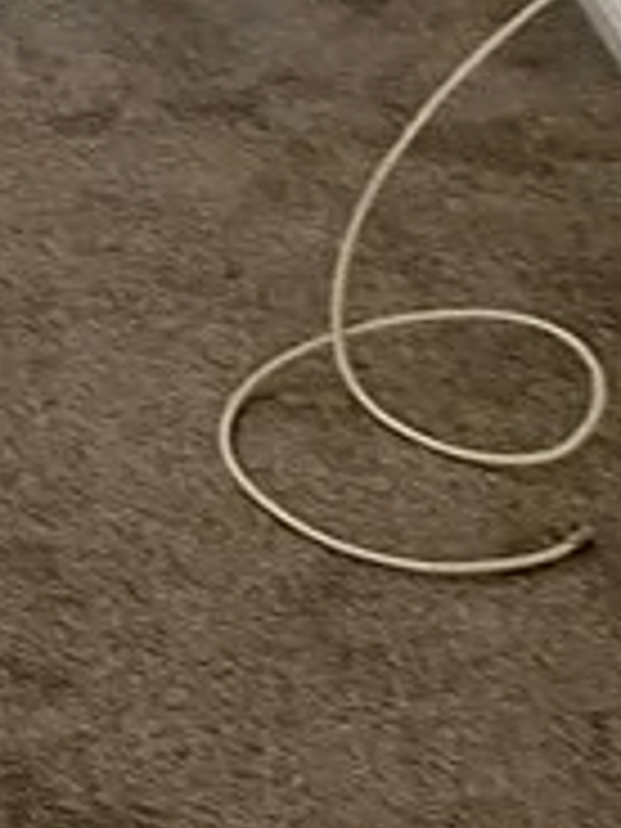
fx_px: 3468
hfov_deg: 9.1
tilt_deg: -15.9
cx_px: -914
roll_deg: +3.7
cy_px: -153
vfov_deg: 13.3
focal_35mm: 145
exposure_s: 1/60
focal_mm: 4.25
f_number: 1.8
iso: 125
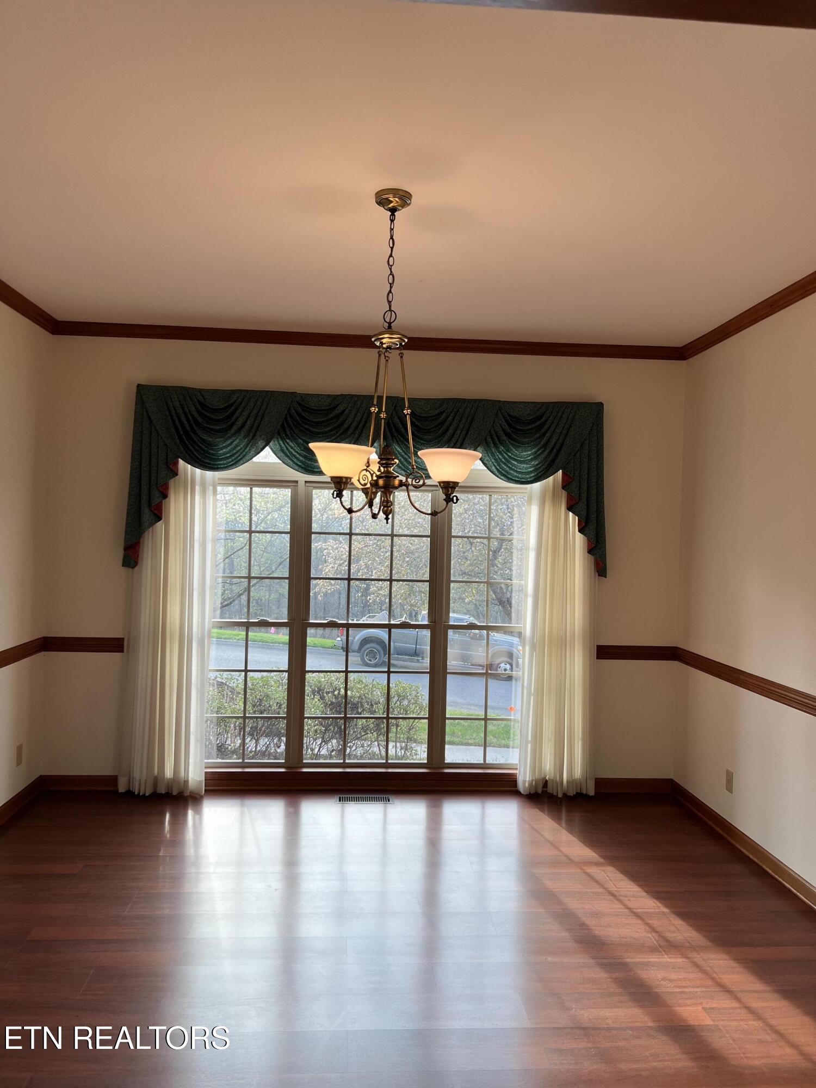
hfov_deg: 53.1
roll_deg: -1.4
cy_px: 544
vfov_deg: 67.3
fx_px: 817
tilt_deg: -1.1
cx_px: 408
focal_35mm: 26
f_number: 1.5
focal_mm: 5.7
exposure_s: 1/228
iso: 40
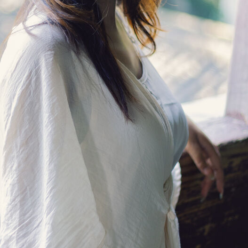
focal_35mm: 145
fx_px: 1175
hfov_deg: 12.0
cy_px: 76
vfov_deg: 12.0
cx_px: 56
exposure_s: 1/250
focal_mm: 50
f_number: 1.8
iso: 320
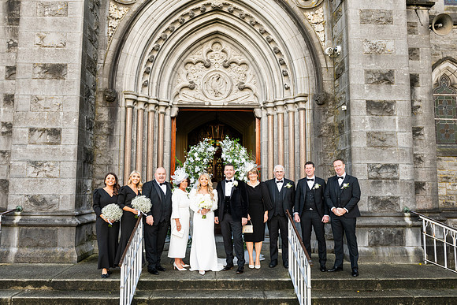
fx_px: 372
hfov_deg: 63.1
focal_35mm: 29
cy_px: 152
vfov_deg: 44.5
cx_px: 228
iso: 500
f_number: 5.6
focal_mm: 29
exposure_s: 1/400
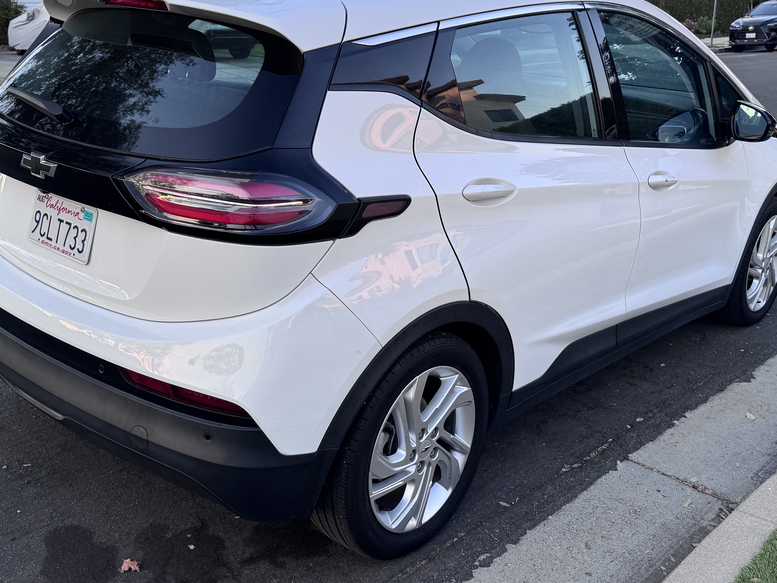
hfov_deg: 46.8
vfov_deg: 35.8
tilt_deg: -15.0
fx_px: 898
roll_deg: -0.3
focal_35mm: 40
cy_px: 238
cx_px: 357
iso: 80
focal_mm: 6.76
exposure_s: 1/343
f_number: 1.78
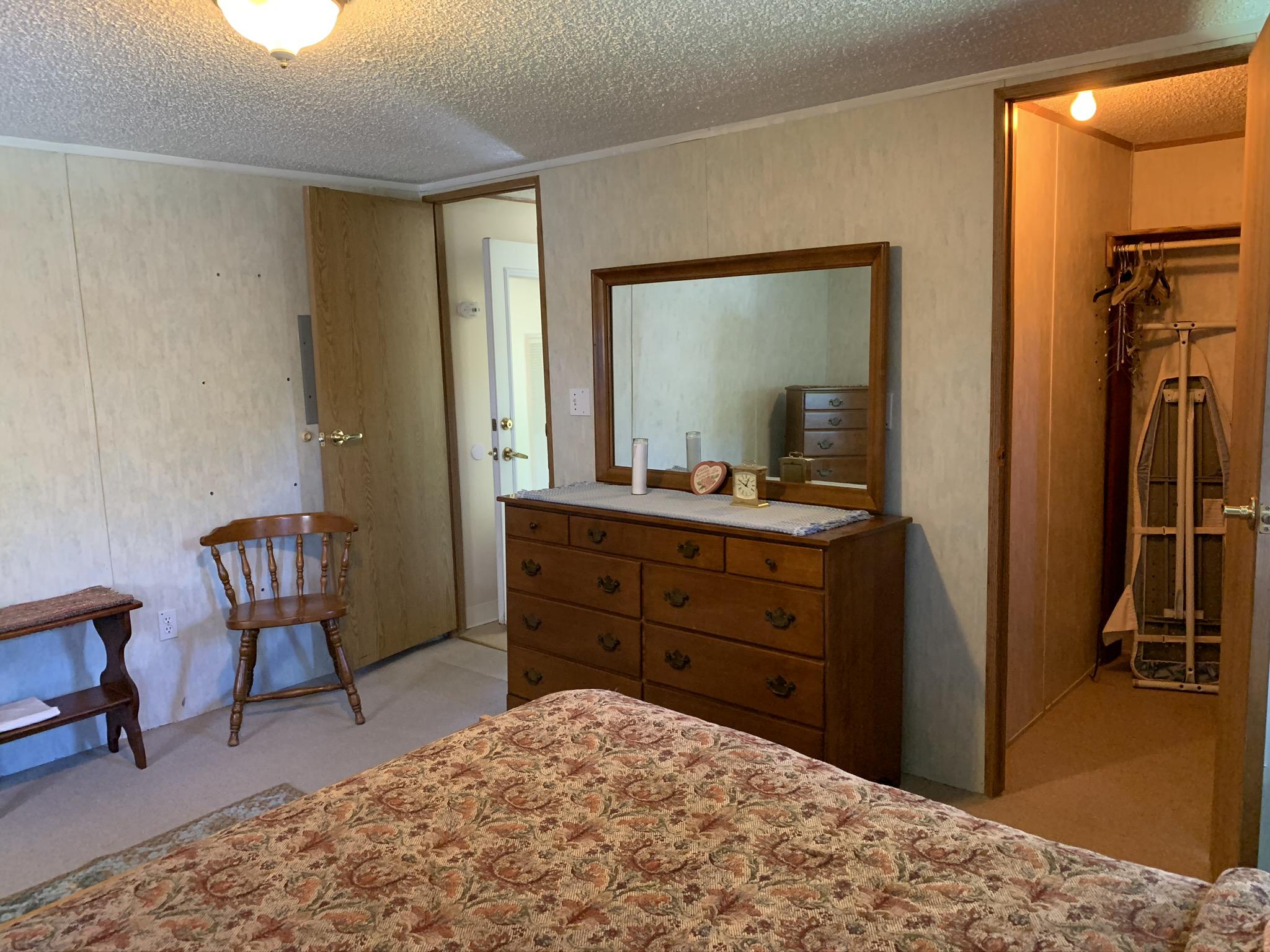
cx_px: 635
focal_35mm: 26
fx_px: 954
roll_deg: +0.8
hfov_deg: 67.3
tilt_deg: -8.2
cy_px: 476
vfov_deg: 53.1
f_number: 1.8
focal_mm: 4.25
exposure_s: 1/60
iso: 400
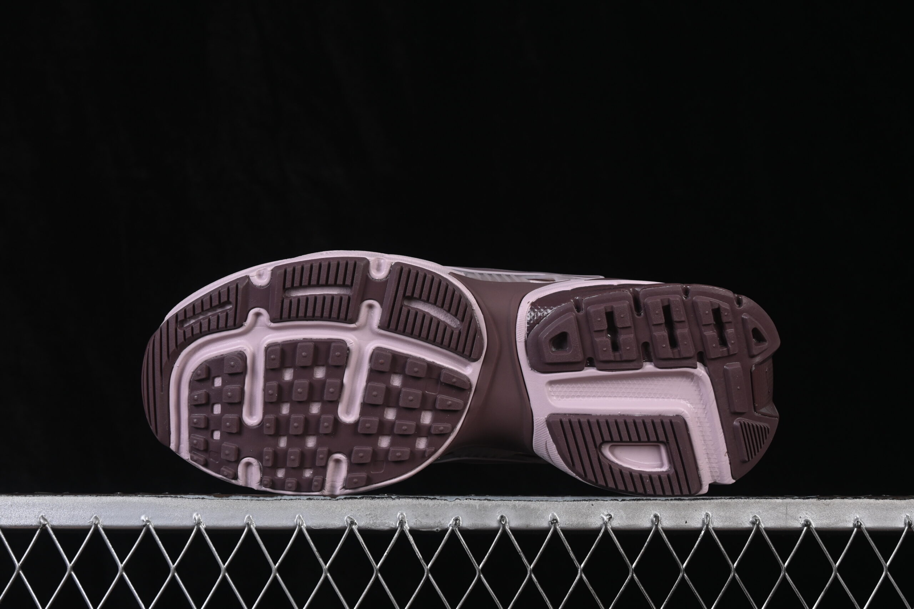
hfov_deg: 27.0
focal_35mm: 75
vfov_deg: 18.2
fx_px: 1904
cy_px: 304
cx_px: 457
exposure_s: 1/80
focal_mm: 50
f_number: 8
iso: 160
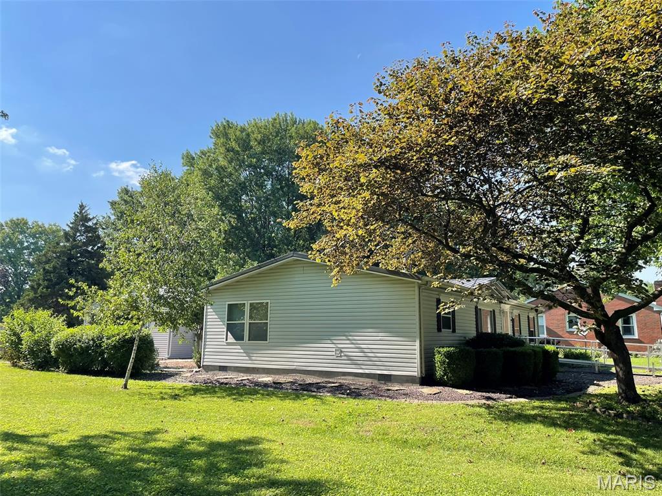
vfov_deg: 53.1
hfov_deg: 67.3
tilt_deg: +12.3
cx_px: 331
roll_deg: -0.5
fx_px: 497
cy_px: 248
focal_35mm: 26
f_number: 1.6
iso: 32
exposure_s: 1/2020
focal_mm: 4.2
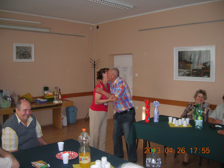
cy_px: 84
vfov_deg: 41.7
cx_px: 112
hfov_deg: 54.0
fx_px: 220
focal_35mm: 34
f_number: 2.9
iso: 111
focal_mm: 5.7
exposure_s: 1/60.1
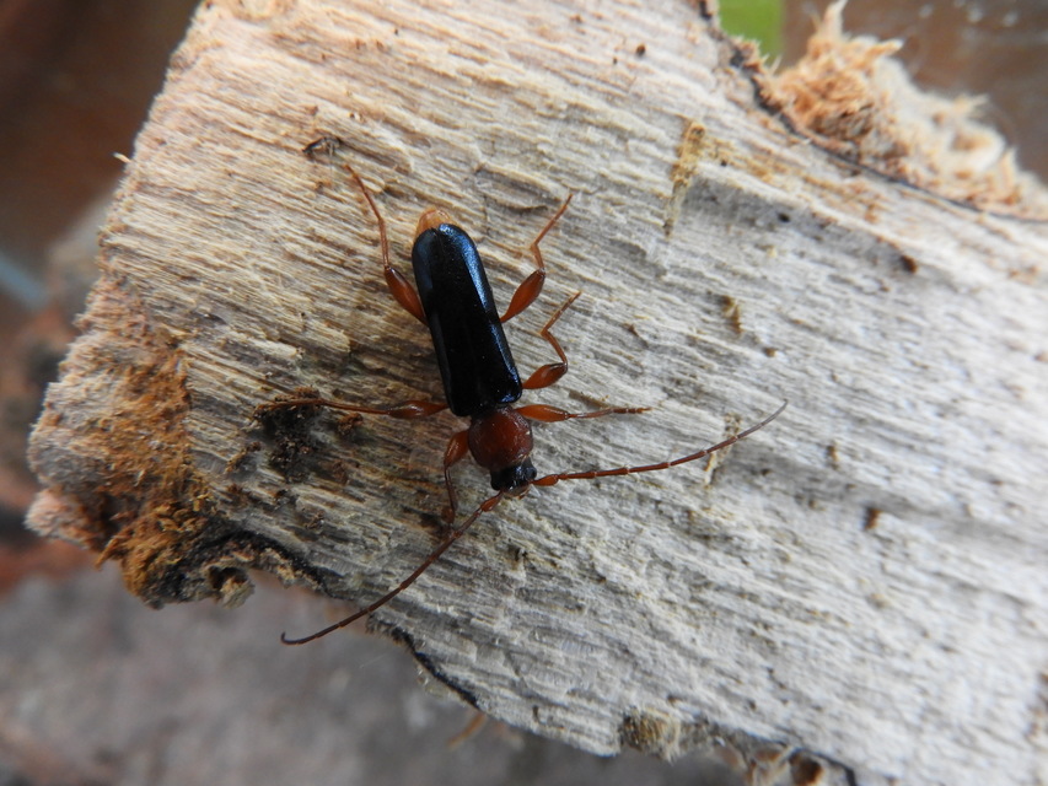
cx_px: 524
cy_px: 393
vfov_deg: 46.8
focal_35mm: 30
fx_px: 908
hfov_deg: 60.0
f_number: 3.5
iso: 400
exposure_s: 1/20
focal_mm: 5.4
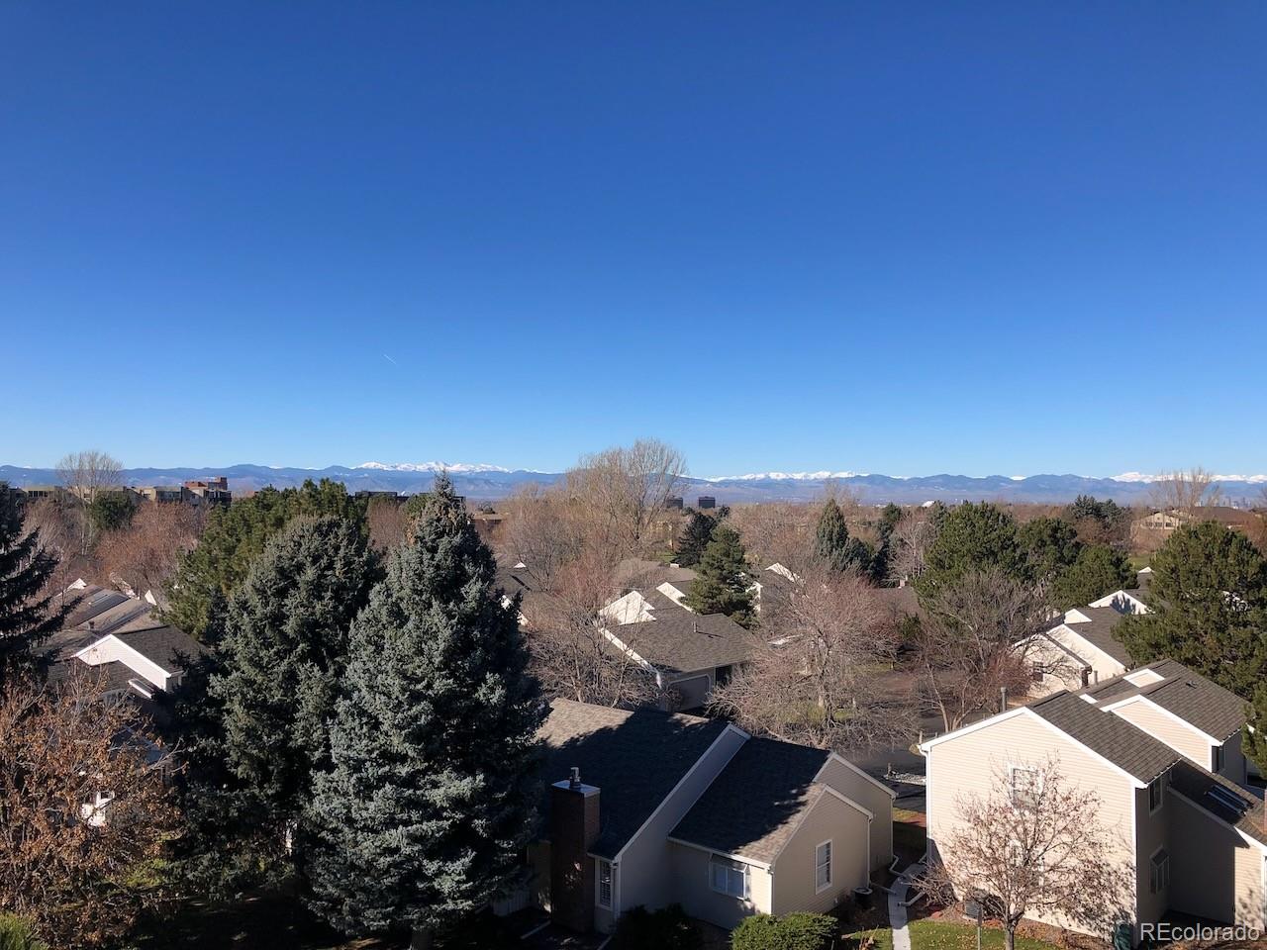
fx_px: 1025
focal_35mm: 28
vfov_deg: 49.7
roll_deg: +0.1
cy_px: 475
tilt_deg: +0.7
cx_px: 634
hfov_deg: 63.4
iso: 20
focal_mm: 4
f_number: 1.8
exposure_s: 1/2114
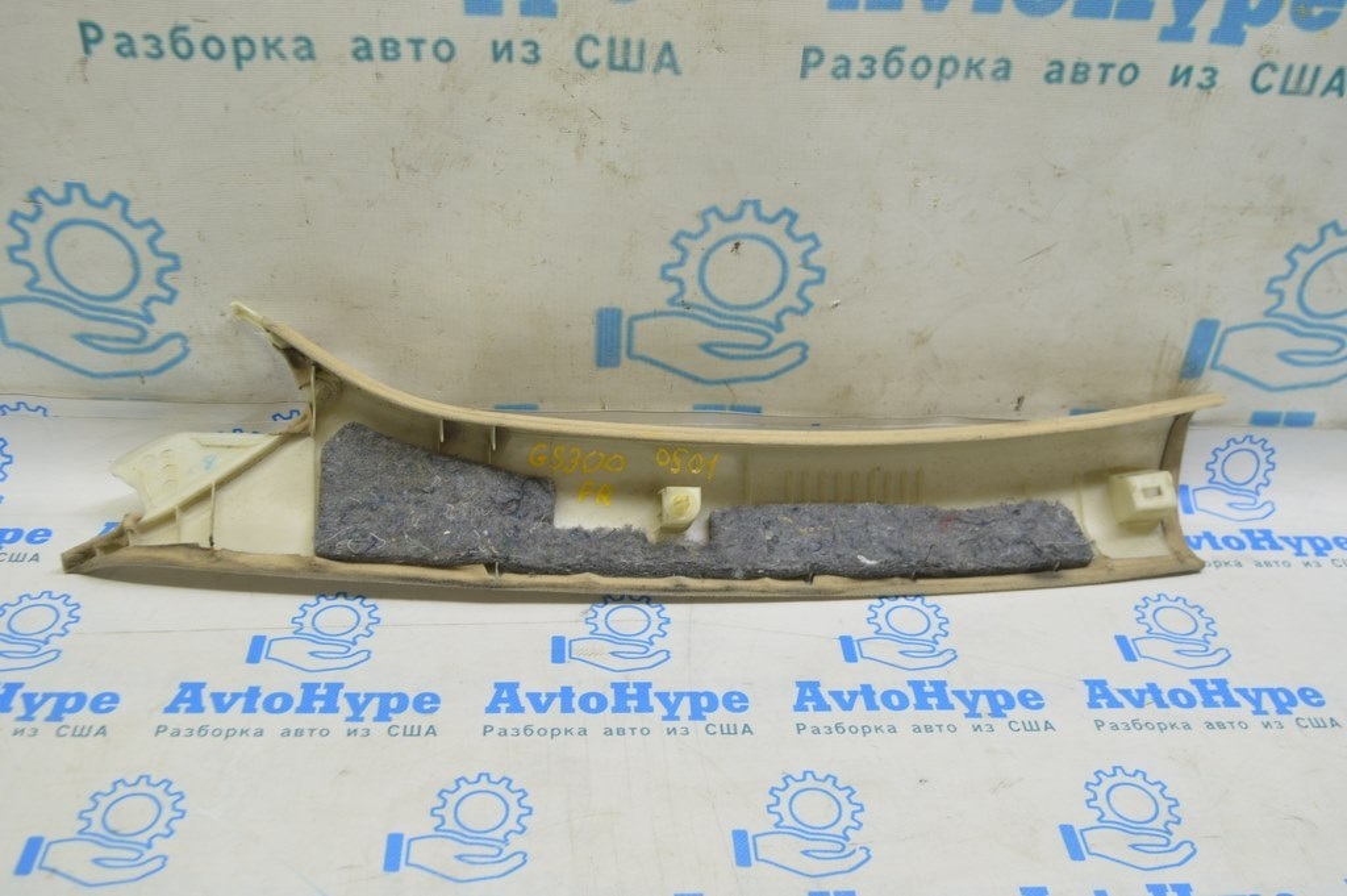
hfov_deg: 53.2
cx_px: 674
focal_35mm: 36
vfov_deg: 36.8
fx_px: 1346
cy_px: 448
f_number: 5.6
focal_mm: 24
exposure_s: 1/20
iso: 400
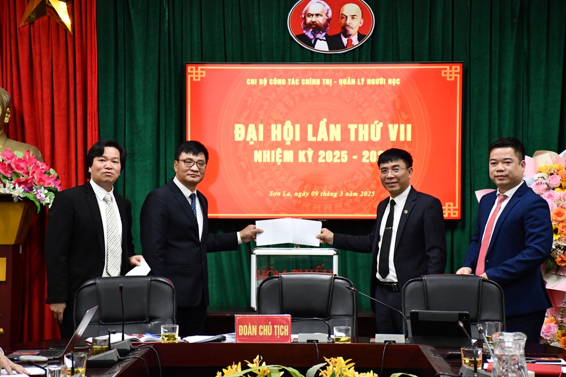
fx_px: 1650
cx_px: 283
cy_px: 188
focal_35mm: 105
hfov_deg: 19.5
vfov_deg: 13.0
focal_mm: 70
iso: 3200
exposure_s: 1/125
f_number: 5
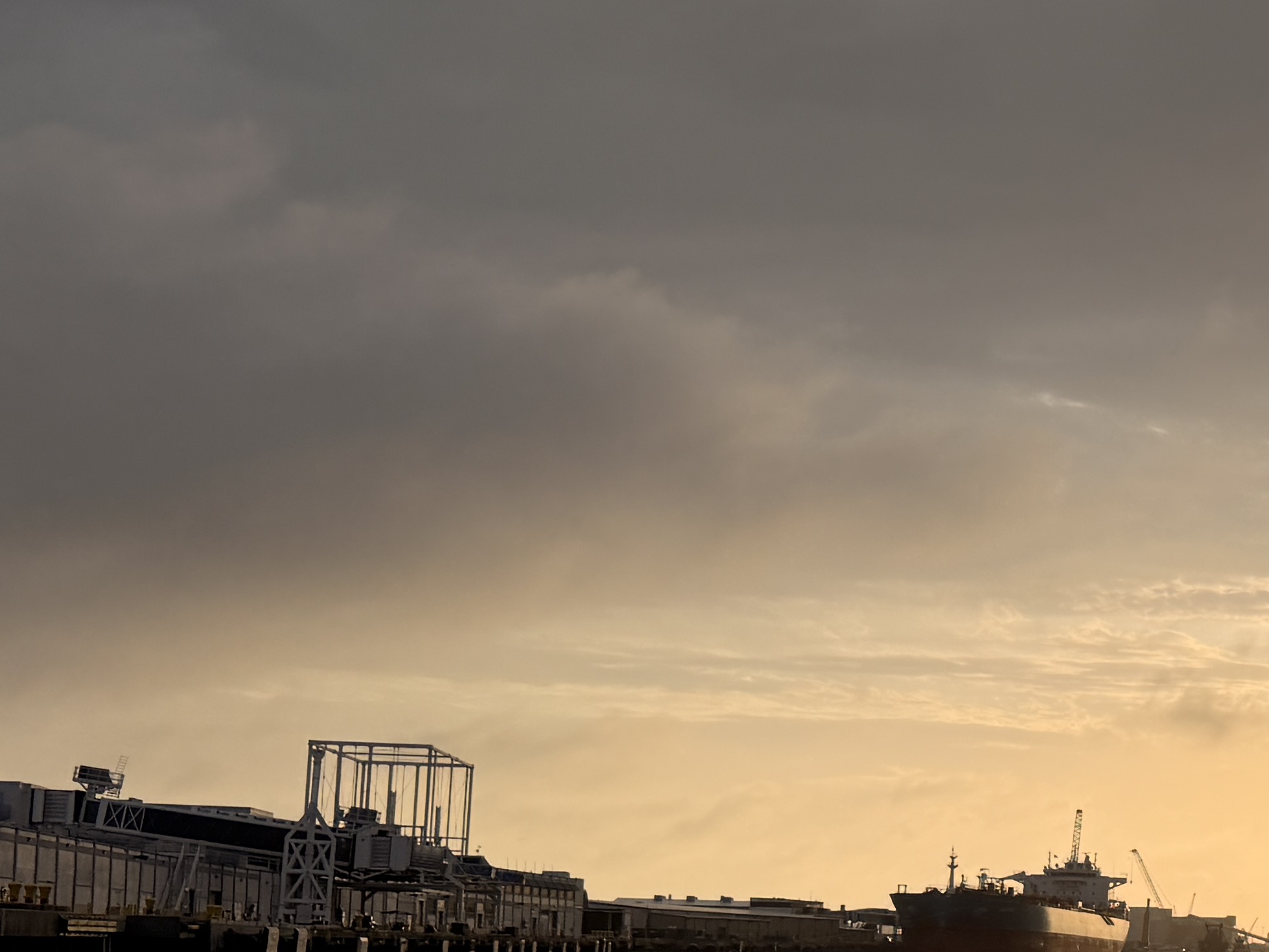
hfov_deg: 24.4
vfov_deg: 20.8
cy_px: 732
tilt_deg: +4.1
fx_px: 2566
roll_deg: -1.3
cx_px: 1638
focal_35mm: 70
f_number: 1.78
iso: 100
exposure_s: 1/6711
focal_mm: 6.76
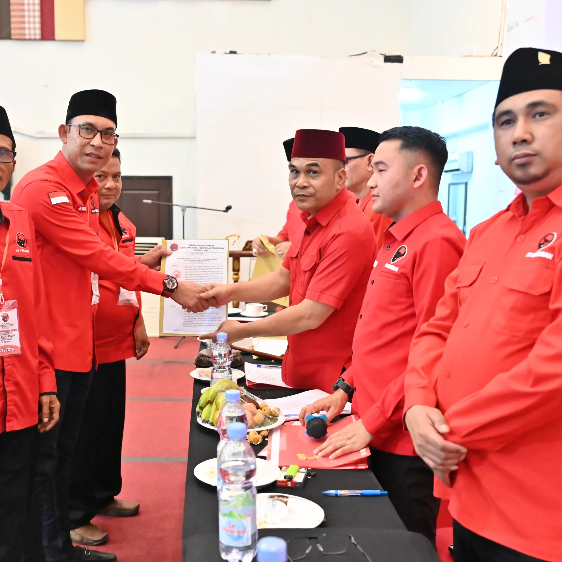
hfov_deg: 41.1
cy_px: 280
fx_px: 747
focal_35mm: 41
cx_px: 238
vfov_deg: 41.3
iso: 11400
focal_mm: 31.5
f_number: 4
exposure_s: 1/125
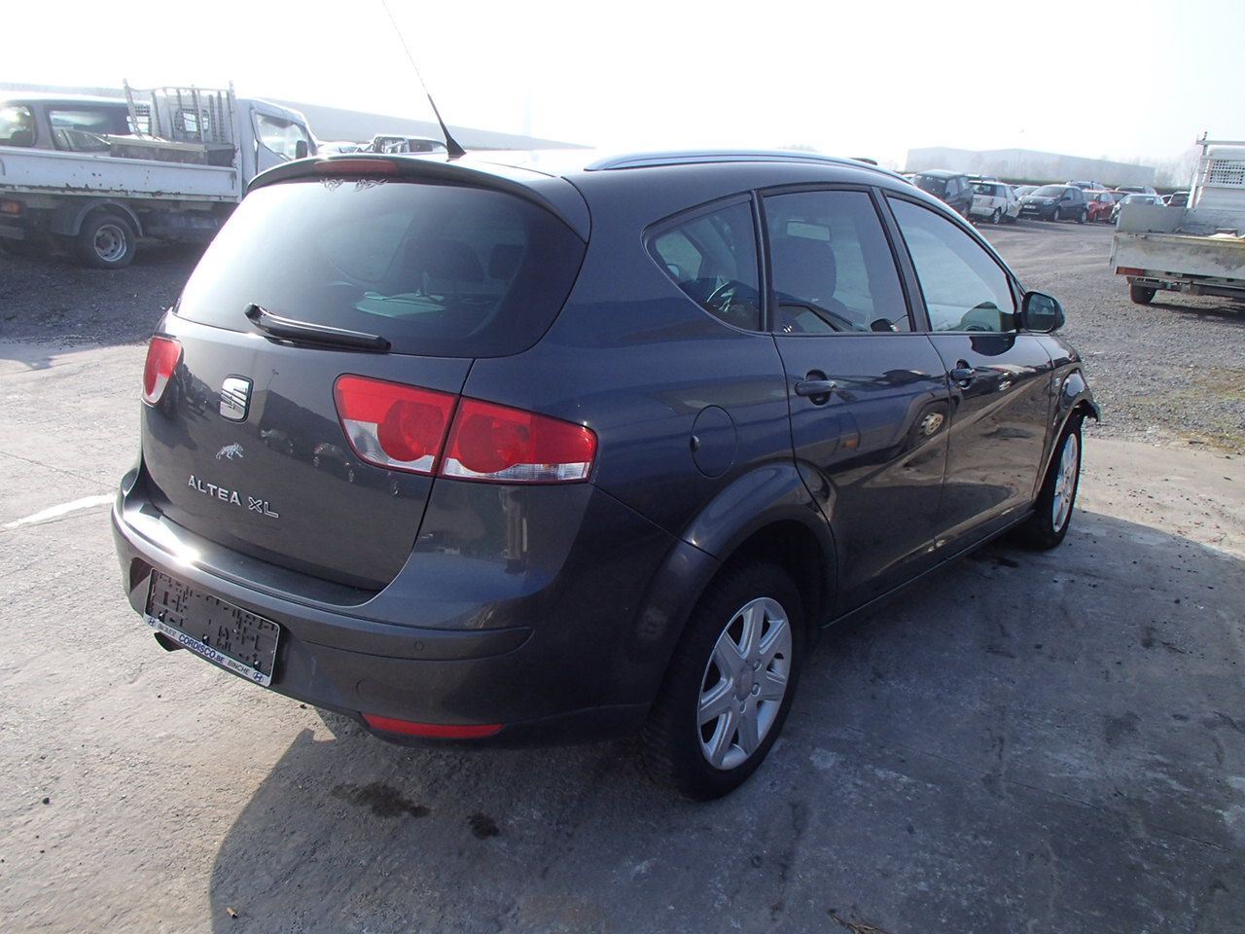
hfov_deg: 63.4
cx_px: 622
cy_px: 467
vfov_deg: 49.7
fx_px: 1007
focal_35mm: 28
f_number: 3.9
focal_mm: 5
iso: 100
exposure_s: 1/500
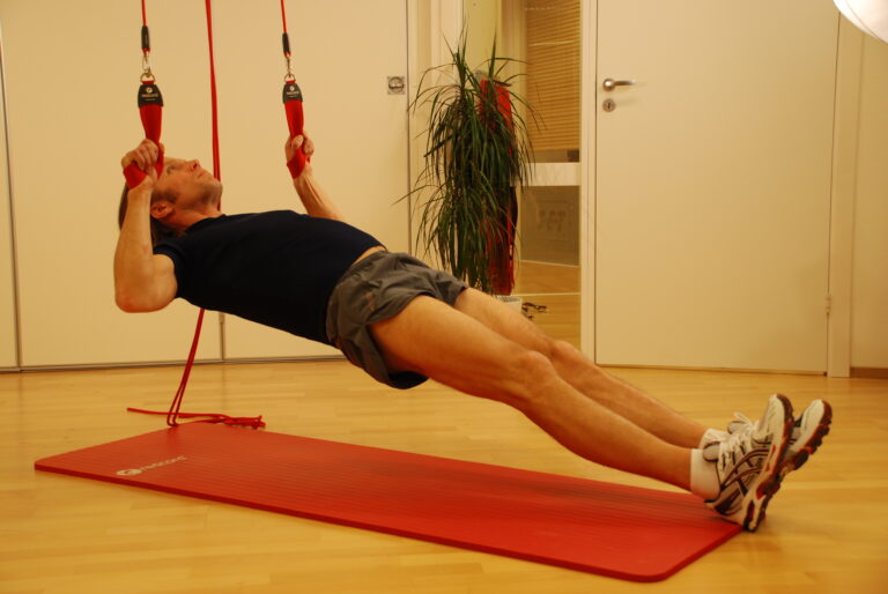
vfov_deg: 28.1
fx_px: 1185
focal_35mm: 48
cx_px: 444
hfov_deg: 41.1
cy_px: 297
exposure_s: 1/30
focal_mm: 32
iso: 250
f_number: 4.2
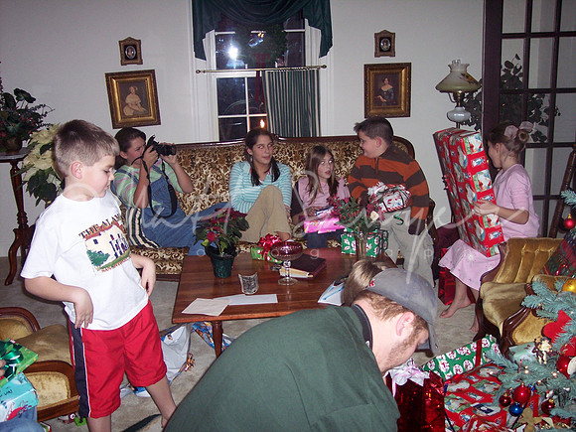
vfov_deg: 36.8
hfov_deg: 47.9
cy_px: 216
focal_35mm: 39
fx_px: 649
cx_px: 288
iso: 140
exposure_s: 1/60
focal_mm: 8
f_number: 2.8
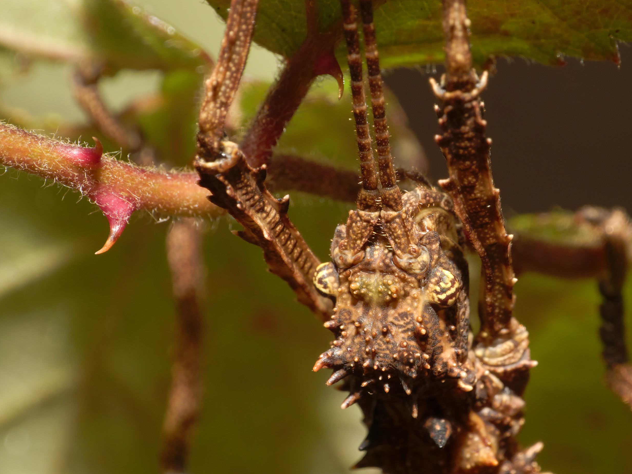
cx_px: 399
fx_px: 3670
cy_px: 289
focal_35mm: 201
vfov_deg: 7.4
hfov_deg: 9.8
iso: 100
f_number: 6.3
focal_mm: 28.9
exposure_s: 1/125
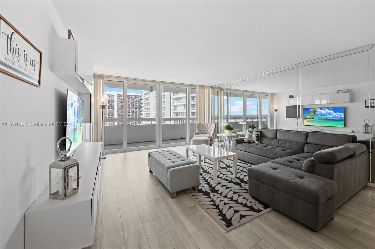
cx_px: 188
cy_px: 124
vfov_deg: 81.1
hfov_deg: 104.3
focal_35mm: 14
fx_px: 146
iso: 200
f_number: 8
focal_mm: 14
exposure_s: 1/8
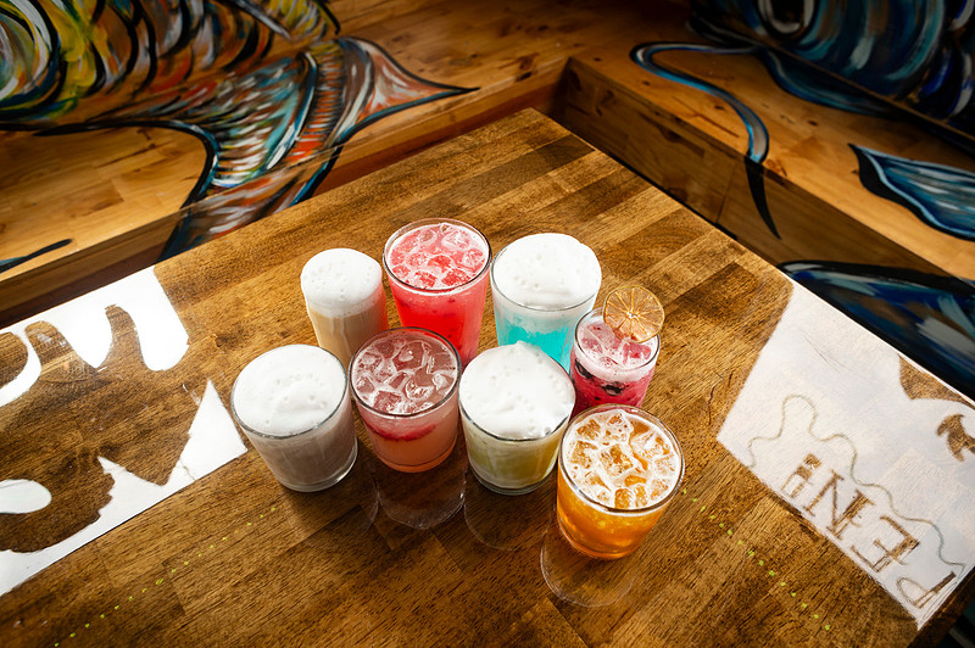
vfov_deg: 53.1
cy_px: 324
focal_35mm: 24
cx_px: 488
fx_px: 649
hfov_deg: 73.8
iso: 400
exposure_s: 1/80
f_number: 5.6
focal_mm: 24
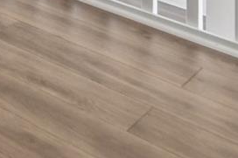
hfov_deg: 13.9
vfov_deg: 10.7
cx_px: -356
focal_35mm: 94
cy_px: -297
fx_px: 621
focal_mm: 16
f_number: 8
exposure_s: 1/25
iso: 400
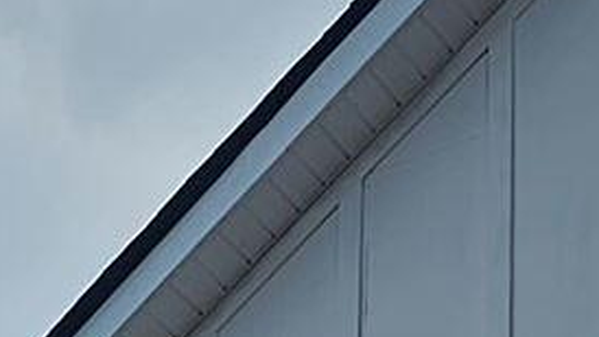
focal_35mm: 211
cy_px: 1278
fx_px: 3351
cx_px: 26
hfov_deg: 10.1
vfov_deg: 5.2
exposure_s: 1/1610
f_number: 1.7
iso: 12
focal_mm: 6.3
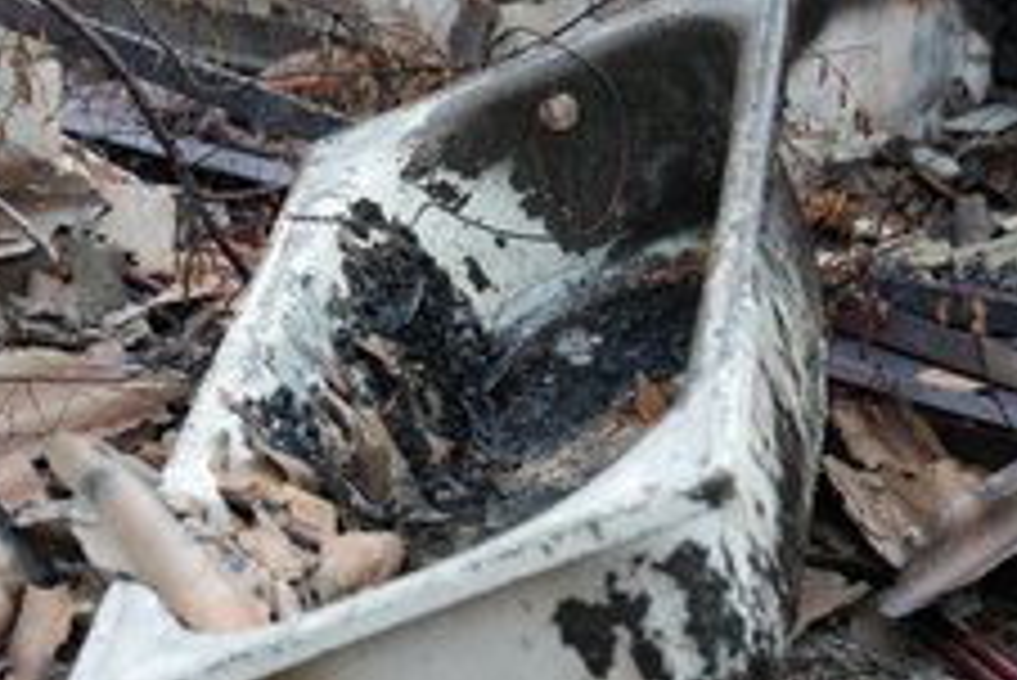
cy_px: 236
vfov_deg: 11.1
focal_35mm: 124
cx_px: 302
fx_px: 3505
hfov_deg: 16.5
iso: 1250
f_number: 2.8
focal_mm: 70
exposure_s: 1/160
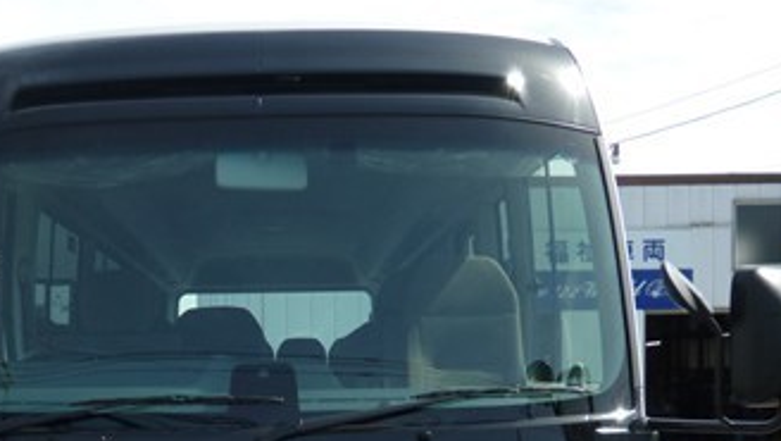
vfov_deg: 22.7
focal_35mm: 51
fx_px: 1057
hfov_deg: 40.0
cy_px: 434
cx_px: 250
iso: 100
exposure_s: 1/1000
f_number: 2.8
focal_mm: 4.3
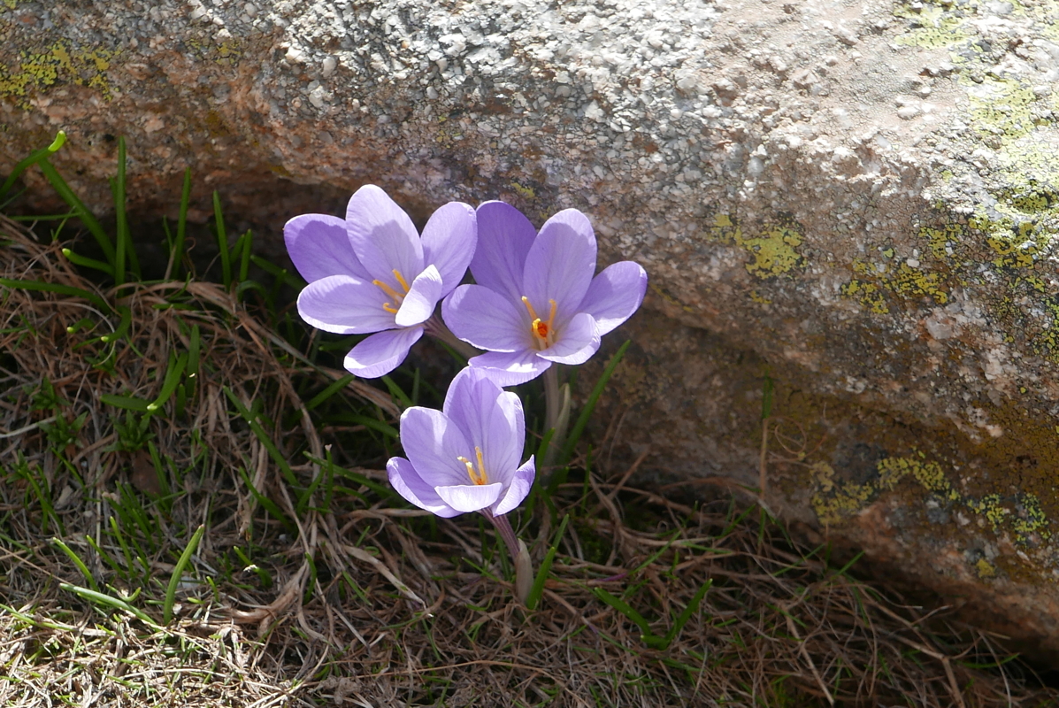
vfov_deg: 9.2
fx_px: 4416
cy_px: 354
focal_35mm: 150
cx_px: 530
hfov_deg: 13.7
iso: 200
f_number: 5.6
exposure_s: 1/320
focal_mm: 34
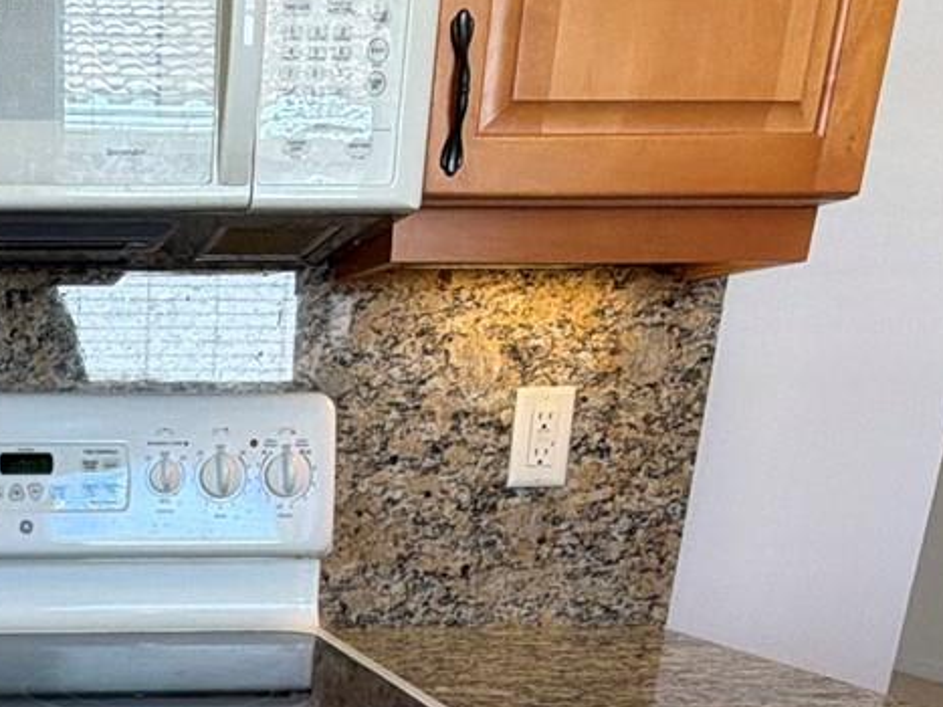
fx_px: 1307
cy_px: 931
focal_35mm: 48
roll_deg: +0.7
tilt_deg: -22.5
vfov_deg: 25.7
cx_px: 34
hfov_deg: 36.3
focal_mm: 2.22
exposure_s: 1/120
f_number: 2.2
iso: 125
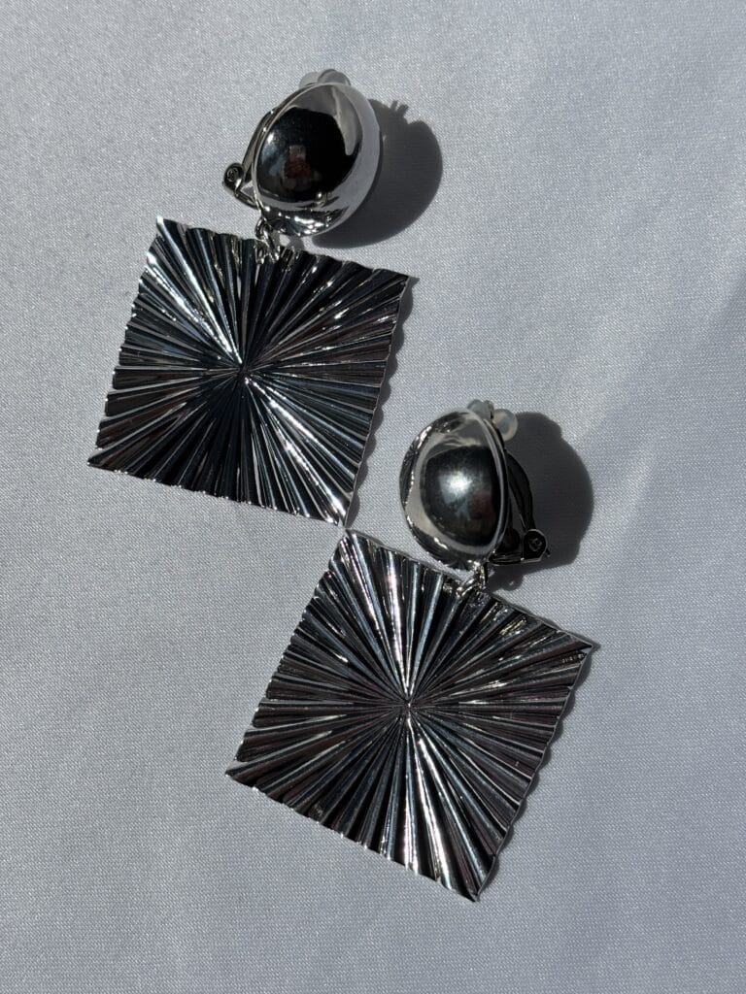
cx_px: 373
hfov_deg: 28.0
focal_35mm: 52
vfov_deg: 36.8
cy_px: 497
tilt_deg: -79.3
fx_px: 1494
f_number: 1.6
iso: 32
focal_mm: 5.96
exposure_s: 1/7692
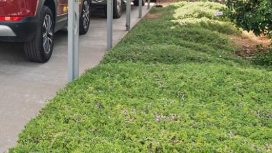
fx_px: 439
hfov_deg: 25.8
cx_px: -135
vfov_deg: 19.2
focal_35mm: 61
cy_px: 0
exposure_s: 1/320
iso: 125
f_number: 5.6
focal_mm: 11
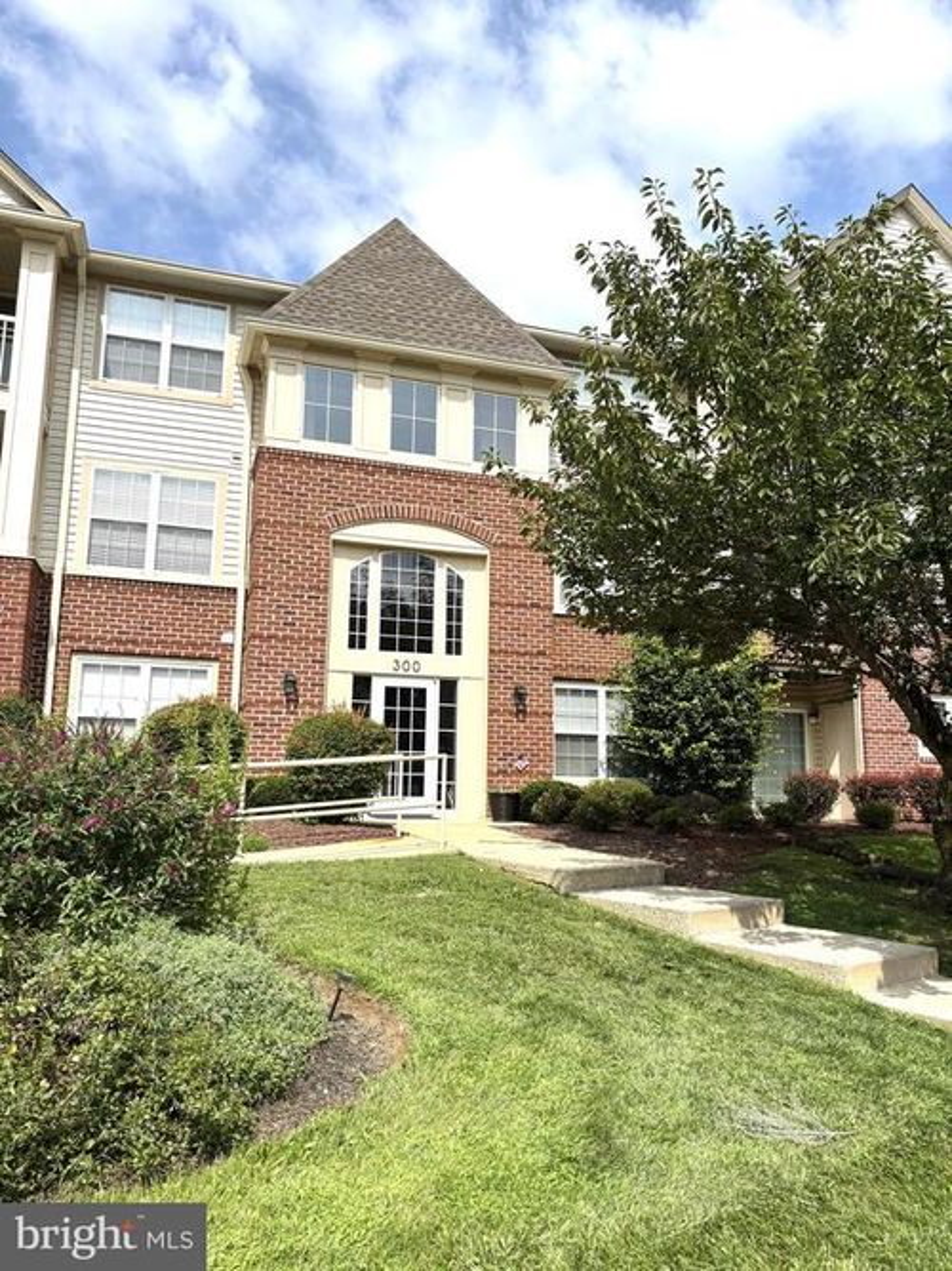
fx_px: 954
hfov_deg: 53.0
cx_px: 476
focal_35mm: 26
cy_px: 636
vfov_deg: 67.3
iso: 50
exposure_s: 1/4630
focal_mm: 5.96
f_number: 1.6
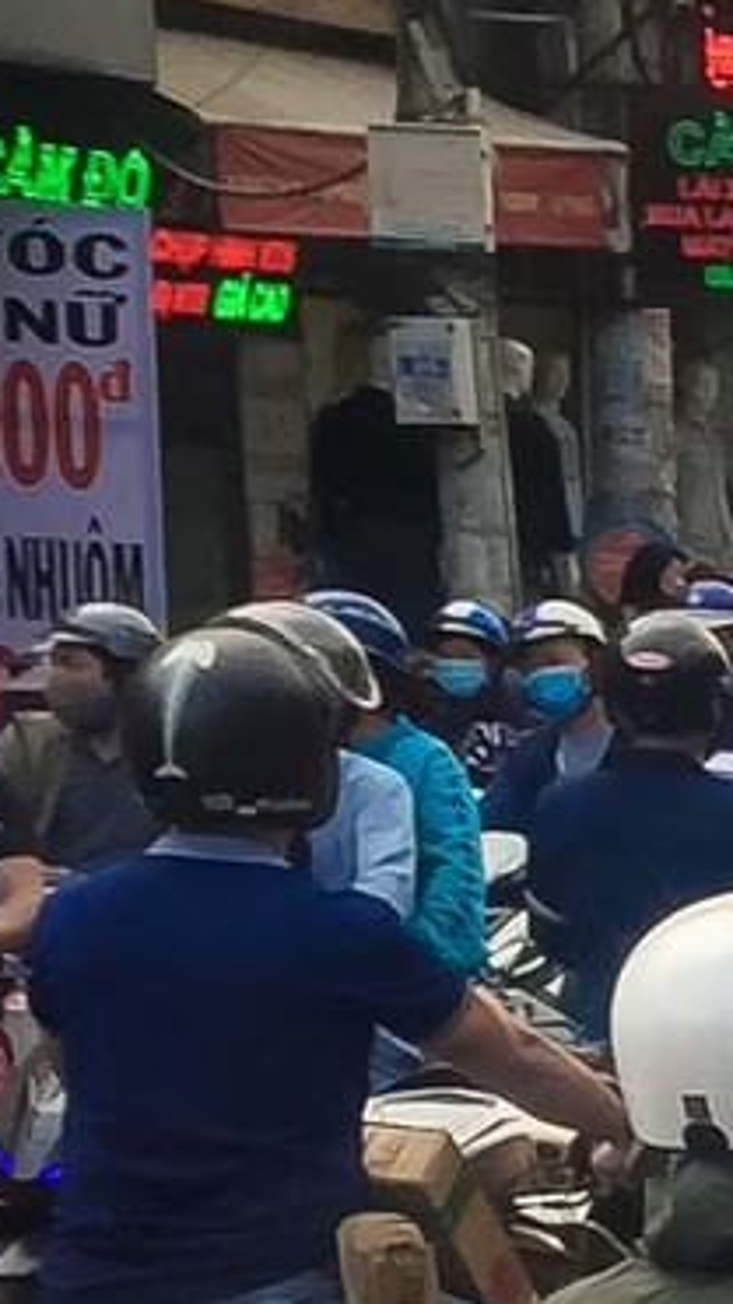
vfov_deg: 12.4
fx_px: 5879
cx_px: 2613
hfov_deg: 6.2
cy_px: 1591
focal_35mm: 170
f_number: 2.2
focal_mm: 4.15
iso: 32
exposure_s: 1/377
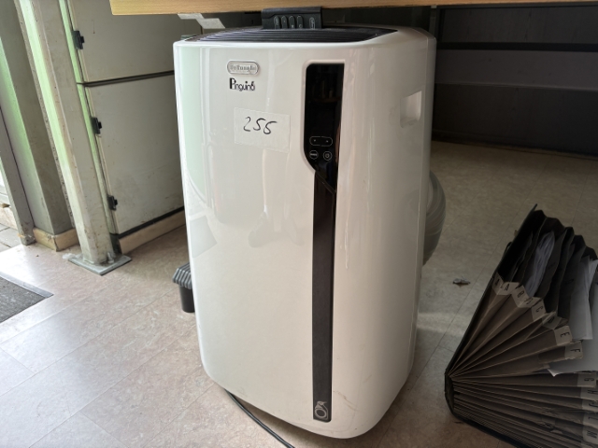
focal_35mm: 26
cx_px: 299
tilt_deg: -24.6
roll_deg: +2.3
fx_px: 449
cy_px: 224
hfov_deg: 67.3
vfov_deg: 53.1
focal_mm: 5.96
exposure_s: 1/121
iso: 40
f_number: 1.6
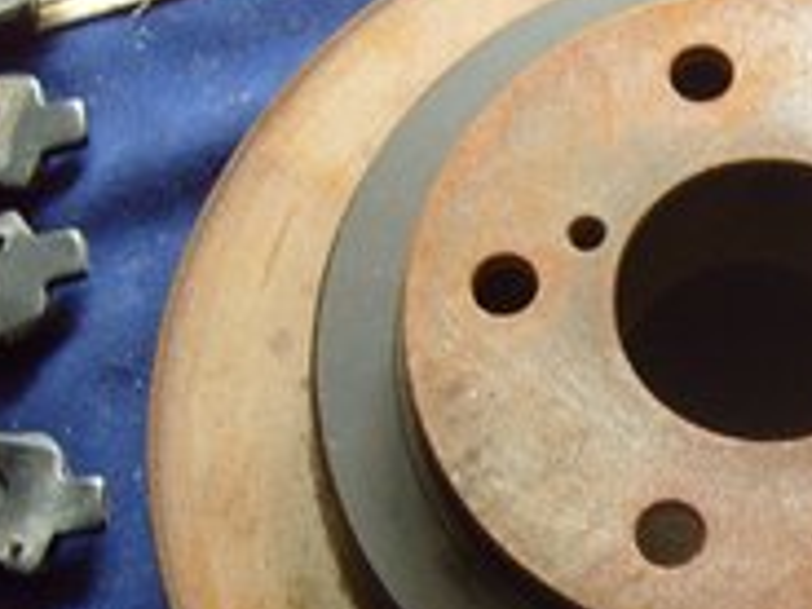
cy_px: 455
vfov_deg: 19.3
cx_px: 830
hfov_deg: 24.4
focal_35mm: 76
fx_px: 1783
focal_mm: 7.4
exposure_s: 1/30
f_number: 2.8
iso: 200
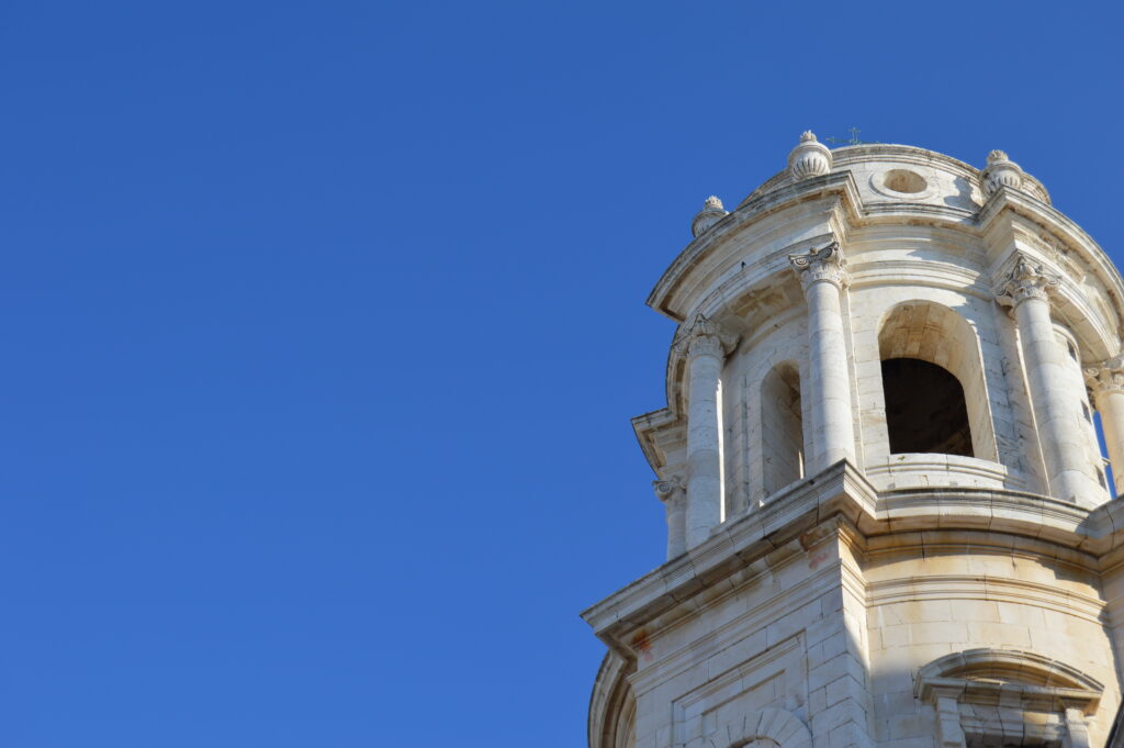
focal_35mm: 63
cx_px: 562
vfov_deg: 21.5
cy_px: 374
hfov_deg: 31.9
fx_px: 1965
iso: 100
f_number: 8
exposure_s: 1/250
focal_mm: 42
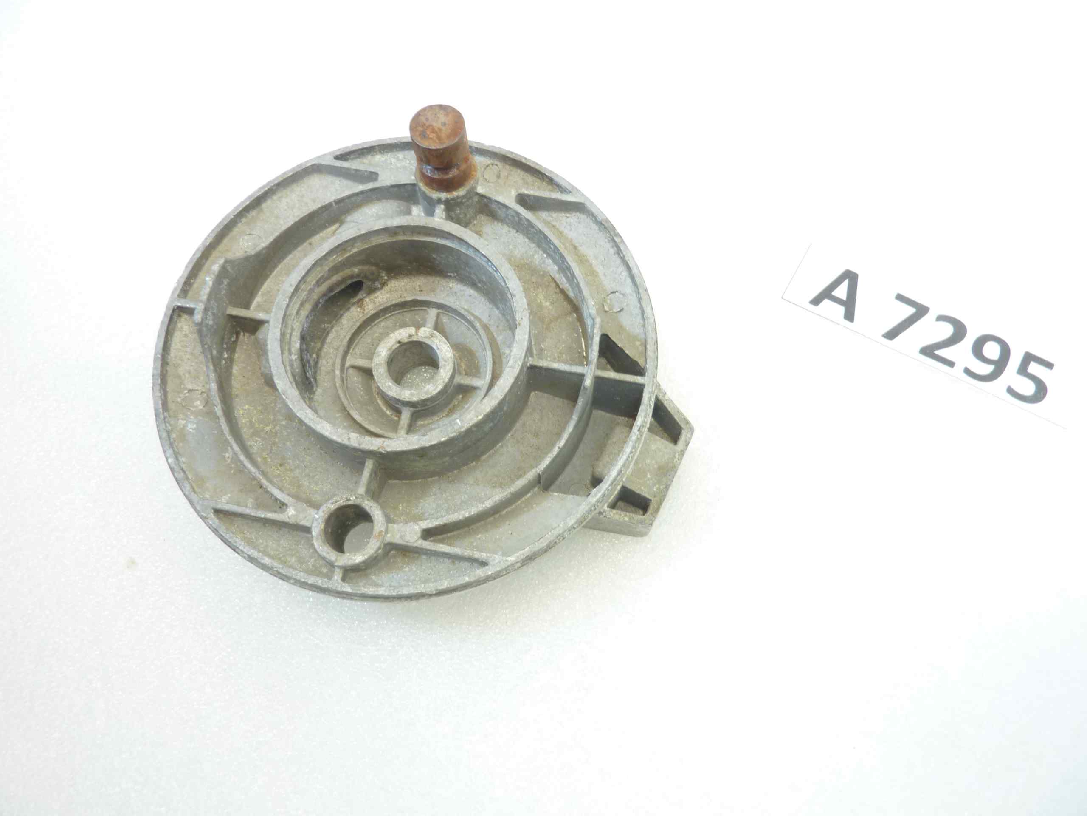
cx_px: 544
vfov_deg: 54.9
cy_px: 408
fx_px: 785
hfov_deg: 69.4
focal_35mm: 25
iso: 80
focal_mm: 4.1
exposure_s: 1/10
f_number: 3.3
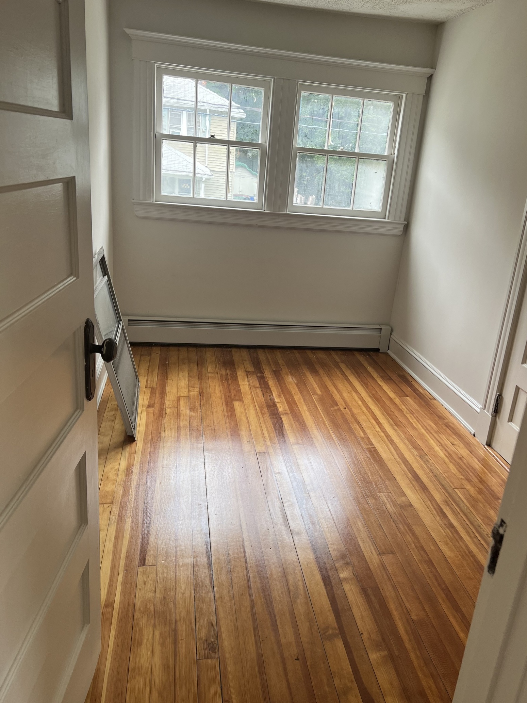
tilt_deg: -19.7
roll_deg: -5.5
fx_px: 589
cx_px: 291
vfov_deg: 61.6
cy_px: 377
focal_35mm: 29
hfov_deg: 48.1
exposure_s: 1/124
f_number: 1.5
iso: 50
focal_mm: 5.7
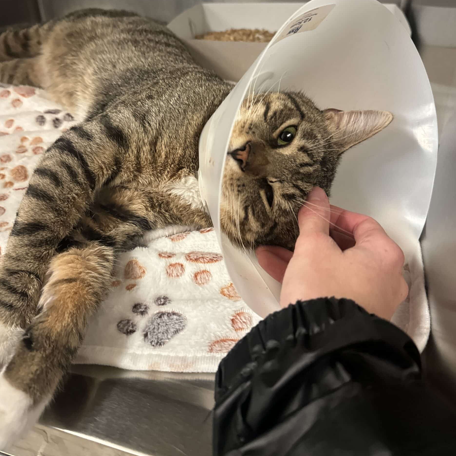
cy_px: 177
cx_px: 230
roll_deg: +0.4
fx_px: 432
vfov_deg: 55.1
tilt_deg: -31.2
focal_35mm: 29
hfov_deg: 55.6
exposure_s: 1/60
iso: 500
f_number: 1.78
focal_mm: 6.76
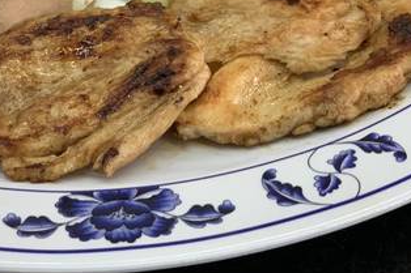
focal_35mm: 101
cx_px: 183
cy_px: -5
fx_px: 1152
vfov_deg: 13.3
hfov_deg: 20.2
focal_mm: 6
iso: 200
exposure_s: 1/60
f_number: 2.4
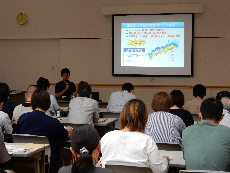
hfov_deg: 23.3
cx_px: 115
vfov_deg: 17.6
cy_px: 86
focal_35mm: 84
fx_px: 558
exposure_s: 1/30
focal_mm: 14.9
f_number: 5
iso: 400
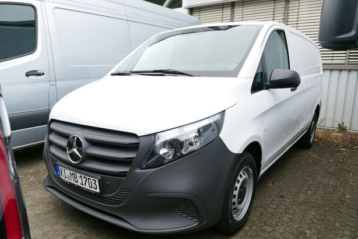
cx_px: 172
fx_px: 259
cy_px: 126
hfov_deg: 69.3
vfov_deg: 49.6
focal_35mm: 26
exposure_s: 1/160
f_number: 4.5
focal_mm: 12
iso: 200
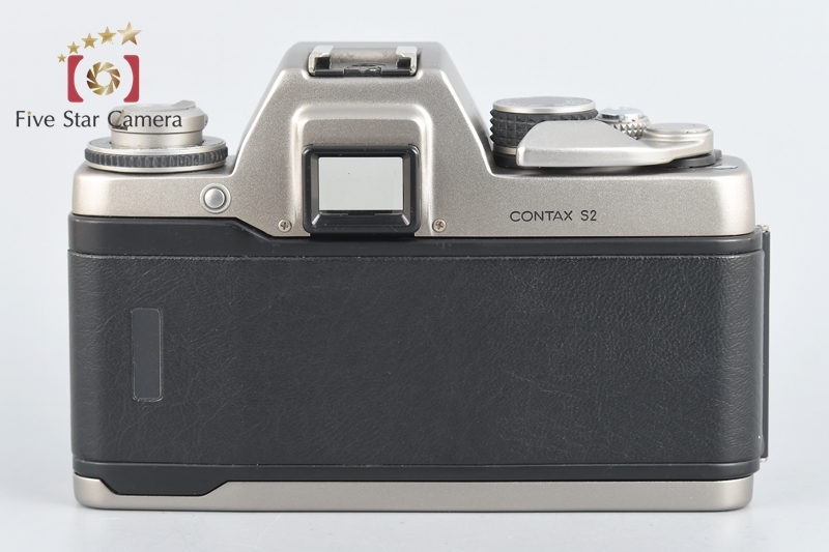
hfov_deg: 13.7
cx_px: 414
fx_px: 3453
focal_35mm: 150
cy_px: 276
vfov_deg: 9.1
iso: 400
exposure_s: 1/250
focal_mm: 100
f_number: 9
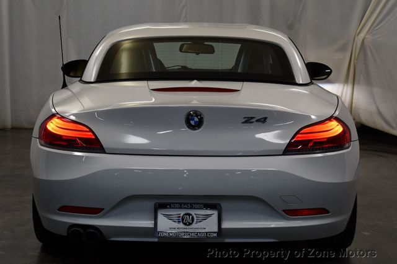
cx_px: 198
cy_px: 132
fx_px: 738
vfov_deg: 20.3
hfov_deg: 30.1
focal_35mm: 67
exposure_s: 1/200
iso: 800
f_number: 5
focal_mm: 45
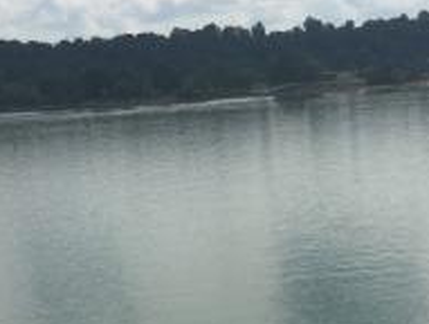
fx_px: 1167
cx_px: 234
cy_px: 360
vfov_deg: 15.4
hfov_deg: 20.8
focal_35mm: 94
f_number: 2.4
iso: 25
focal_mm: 3.3
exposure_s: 1/2146
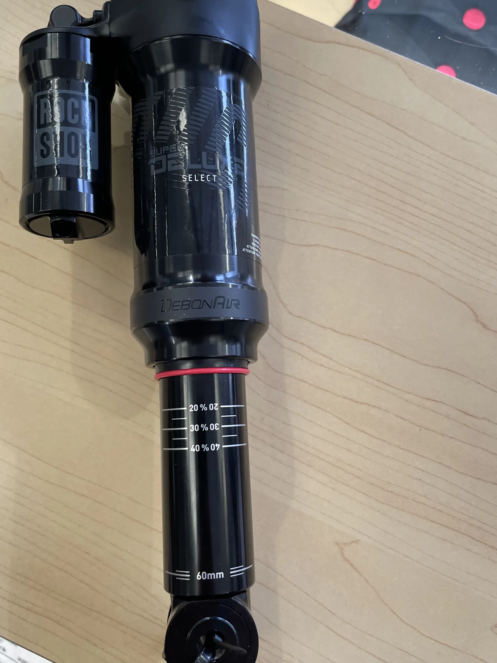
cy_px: 306
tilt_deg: -80.7
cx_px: 246
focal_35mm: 31
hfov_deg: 45.4
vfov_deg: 58.3
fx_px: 594
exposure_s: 1/109
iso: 125
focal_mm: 4.2
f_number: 1.6
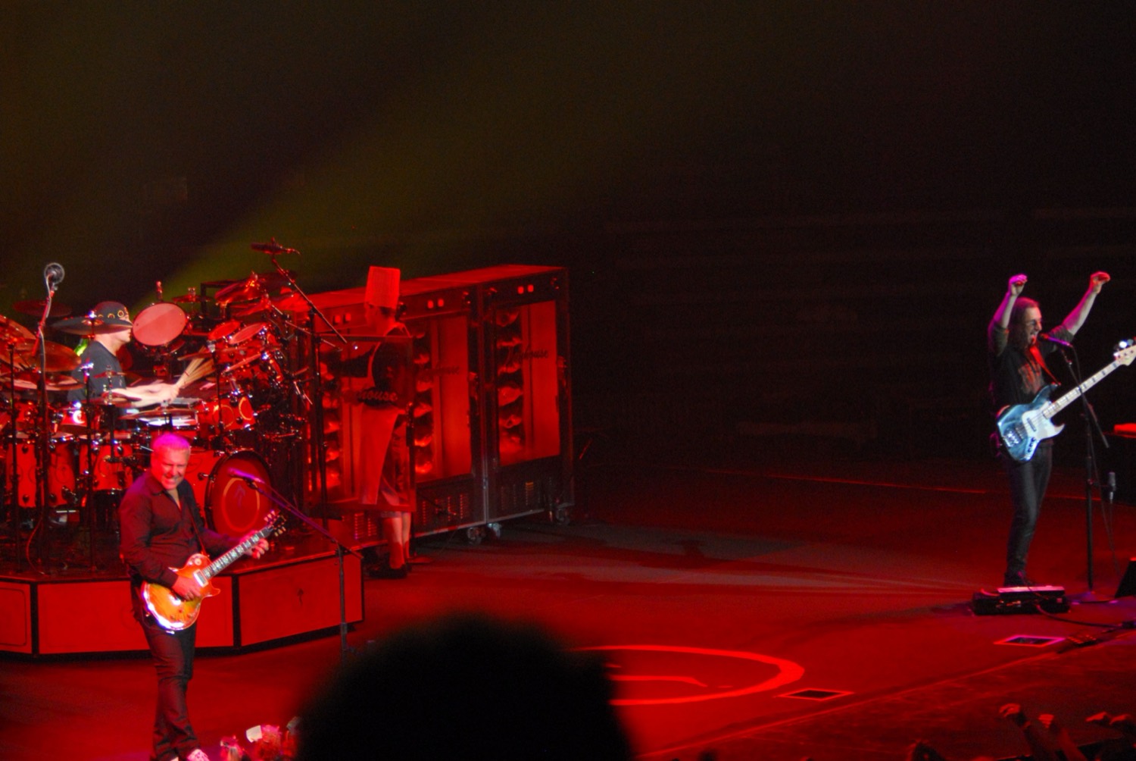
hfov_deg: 9.8
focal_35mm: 210
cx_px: 568
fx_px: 6634
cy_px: 380
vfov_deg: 6.6
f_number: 5.6
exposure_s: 1/50
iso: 1000
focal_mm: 140
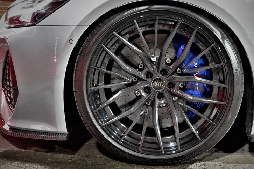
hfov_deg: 34.6
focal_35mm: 58
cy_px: 90
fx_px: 407
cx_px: 153
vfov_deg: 23.5
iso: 5000
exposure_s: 1/50
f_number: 4.5
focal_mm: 31
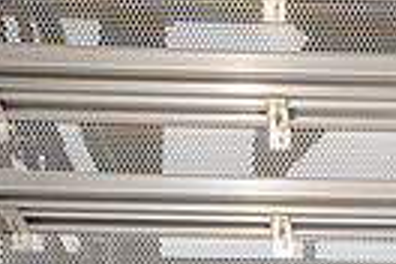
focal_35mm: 136
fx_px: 1496
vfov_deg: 9.0
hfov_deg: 14.9
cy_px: 663
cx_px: 372
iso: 200
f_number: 7.1
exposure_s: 1/320
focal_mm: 40
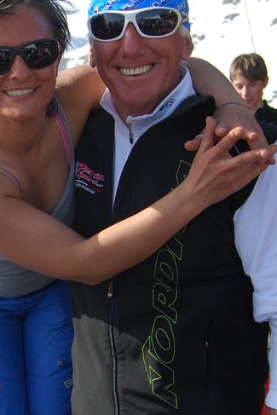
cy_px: 268
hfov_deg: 17.9
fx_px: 853
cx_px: -6
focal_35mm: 74
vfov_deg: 27.2
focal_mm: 20
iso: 200
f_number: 3.8
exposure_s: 1/1000
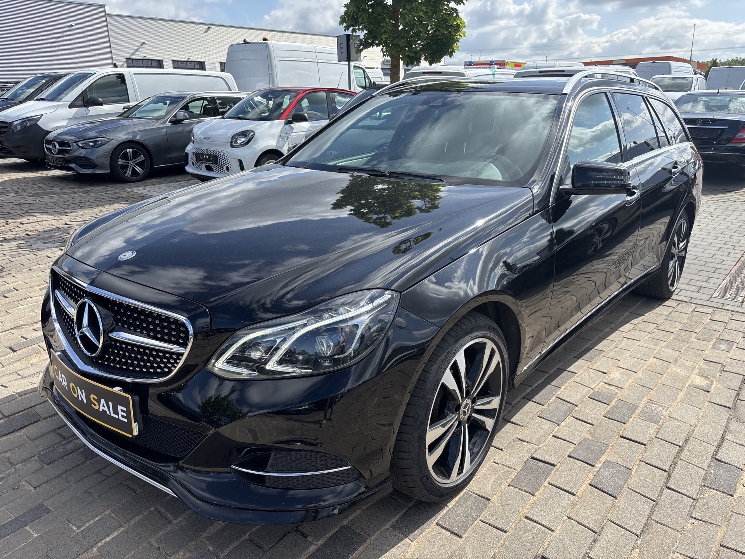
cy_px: 280
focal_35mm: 26
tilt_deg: -17.9
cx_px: 372
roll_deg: +1.3
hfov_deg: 67.3
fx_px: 560
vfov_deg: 53.1
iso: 50
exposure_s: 1/2193
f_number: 1.6
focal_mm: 5.96
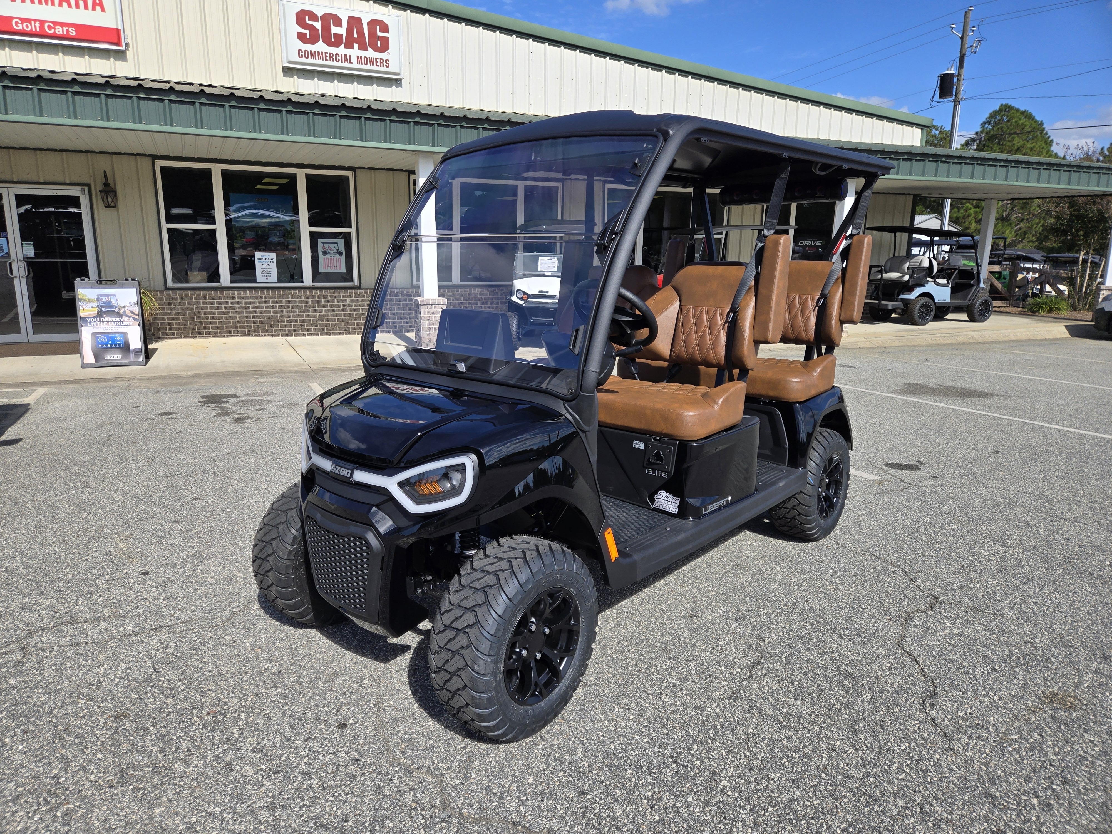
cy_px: 417
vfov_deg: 58.9
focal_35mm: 23
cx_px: 556
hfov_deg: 73.9
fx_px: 739
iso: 25
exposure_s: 1/1780
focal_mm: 5.4
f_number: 1.8
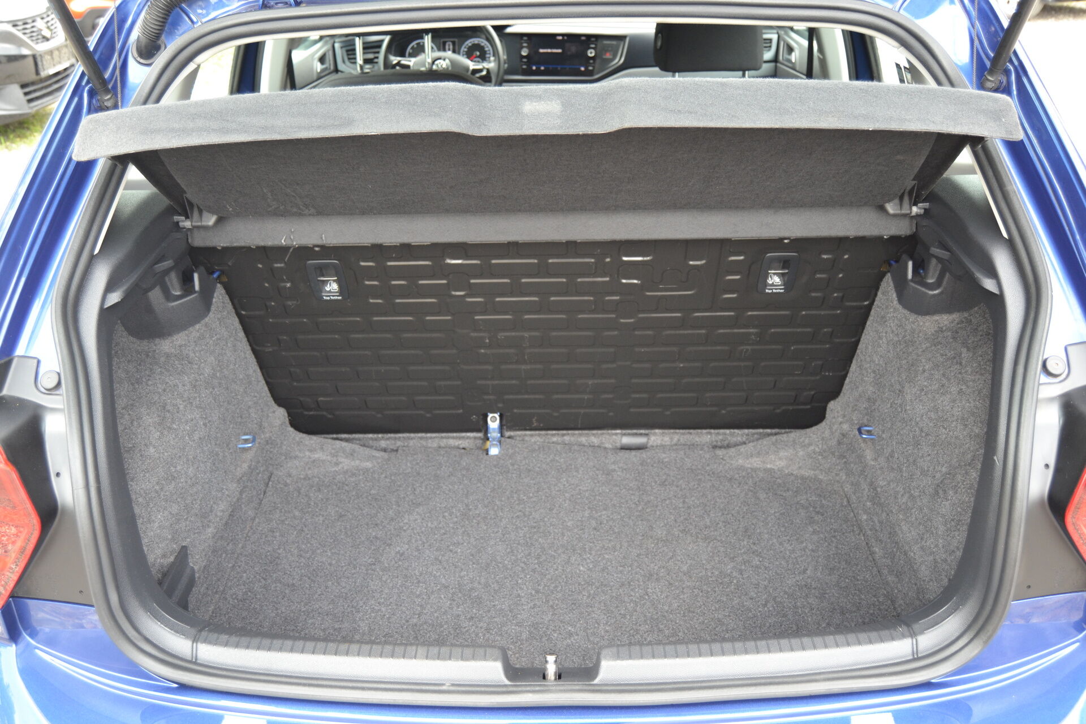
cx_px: 543
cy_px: 362
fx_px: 995
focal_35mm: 33
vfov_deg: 40.0
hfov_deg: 57.2
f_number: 4.5
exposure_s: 1/80
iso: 400
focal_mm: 22
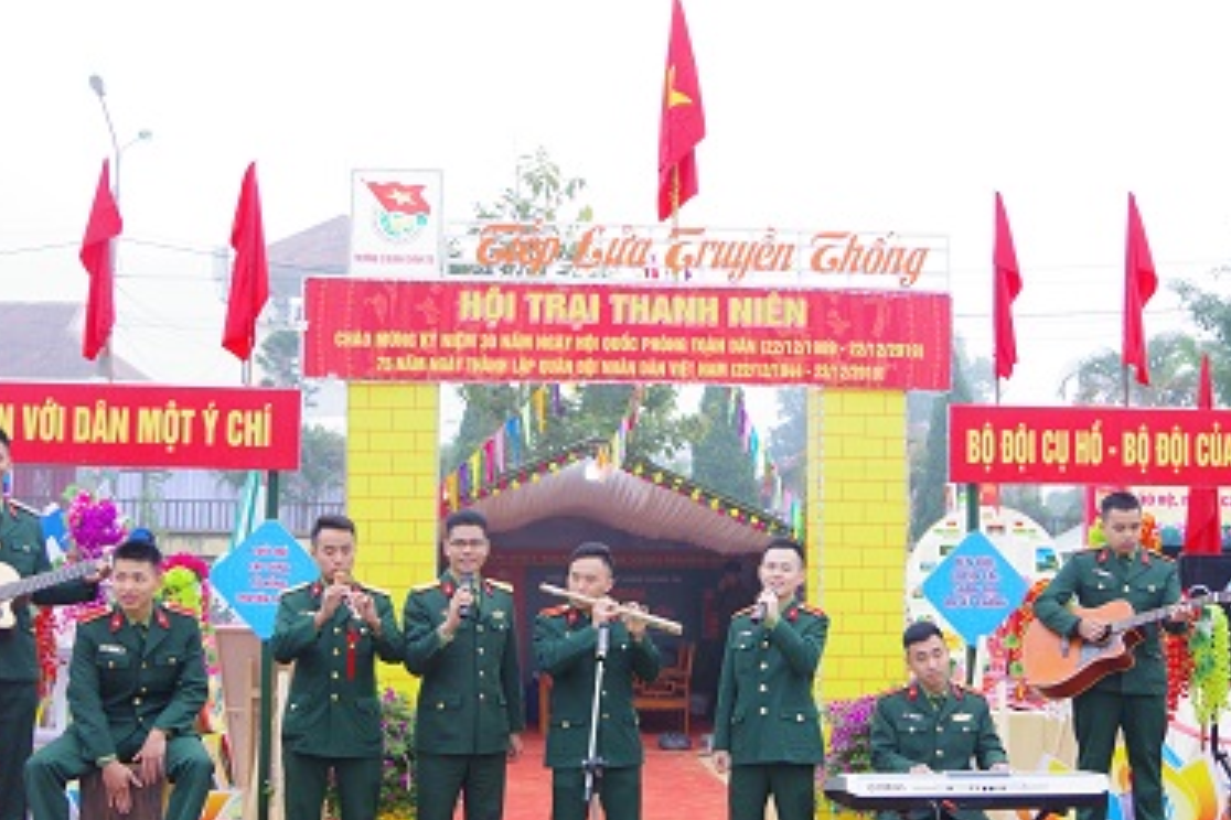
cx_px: 652
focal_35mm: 50
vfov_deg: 27.0
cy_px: 476
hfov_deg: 39.6
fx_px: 1710
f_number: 4.5
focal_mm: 21
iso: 400
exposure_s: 1/80
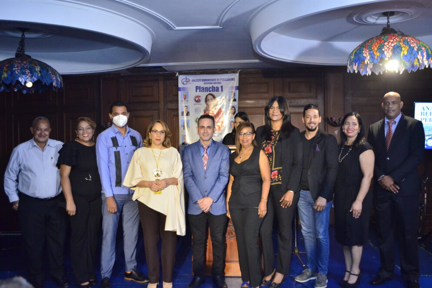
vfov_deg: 38.9
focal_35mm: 34
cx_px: 216
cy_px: 146
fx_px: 408
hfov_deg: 55.8
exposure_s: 1/60
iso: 2500
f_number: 3.8
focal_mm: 22
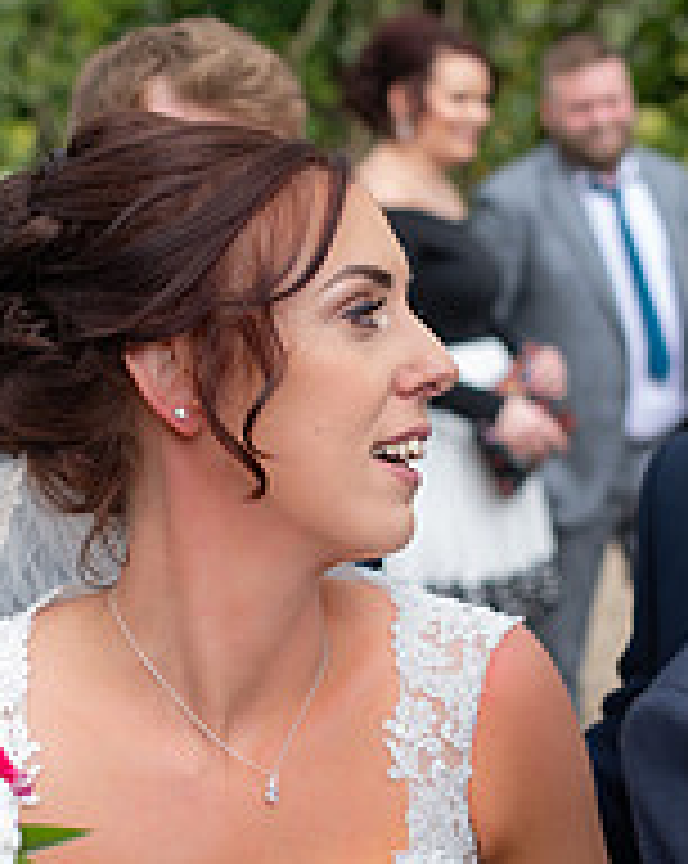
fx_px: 2628
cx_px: 349
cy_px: 532
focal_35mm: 103
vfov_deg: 18.6
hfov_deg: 14.9
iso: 100
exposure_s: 1/320
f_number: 2.8
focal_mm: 35
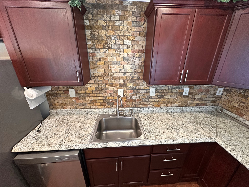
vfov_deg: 85.7
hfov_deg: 102.1
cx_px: 124
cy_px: 94
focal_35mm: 14
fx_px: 101
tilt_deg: -20.1
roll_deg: -0.4
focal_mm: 2.22
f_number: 2.2
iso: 400
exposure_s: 1/60
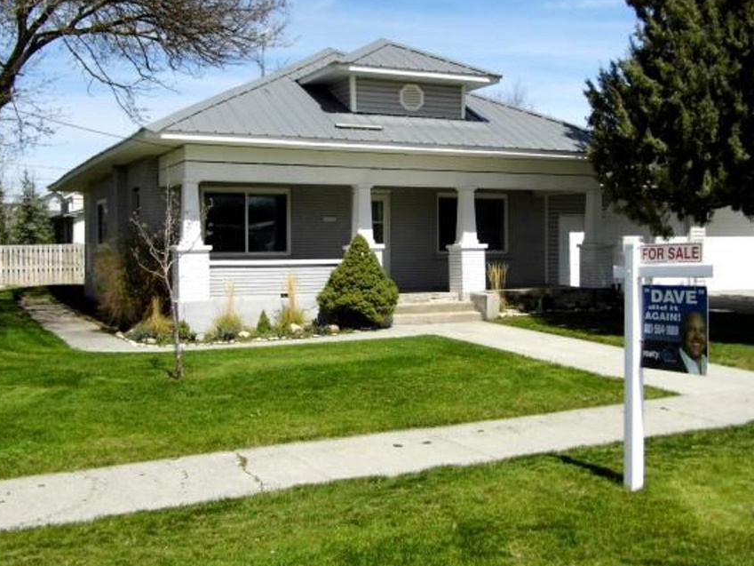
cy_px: 252
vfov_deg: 35.1
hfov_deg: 45.8
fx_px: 893
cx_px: 370
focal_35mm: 41
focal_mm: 6.11
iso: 100
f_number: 9.6
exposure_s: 1/206
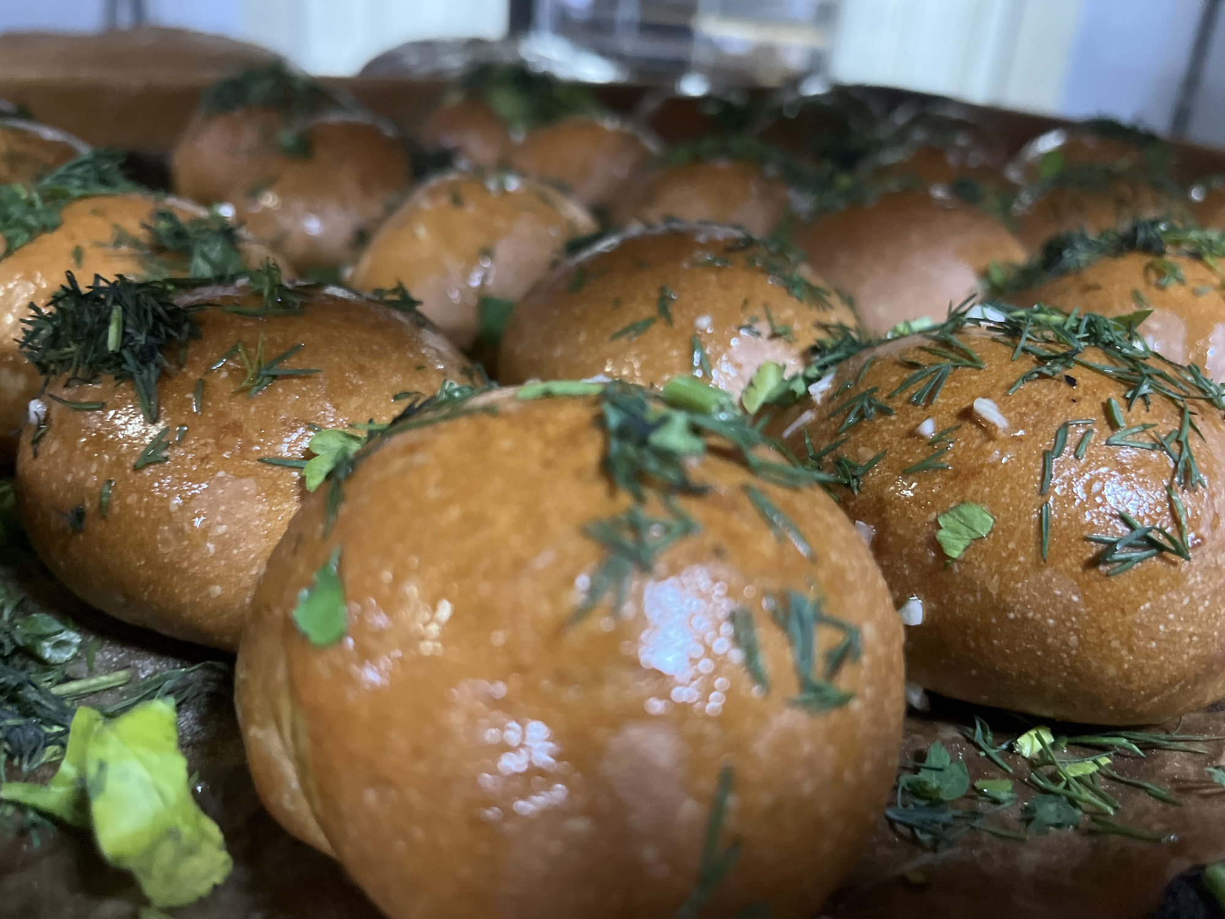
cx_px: 612
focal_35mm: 26
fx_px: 920
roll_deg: -5.2
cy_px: 460
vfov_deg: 53.1
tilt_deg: -25.6
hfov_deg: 67.3
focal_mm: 5.1
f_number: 1.6
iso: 500
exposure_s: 1/25
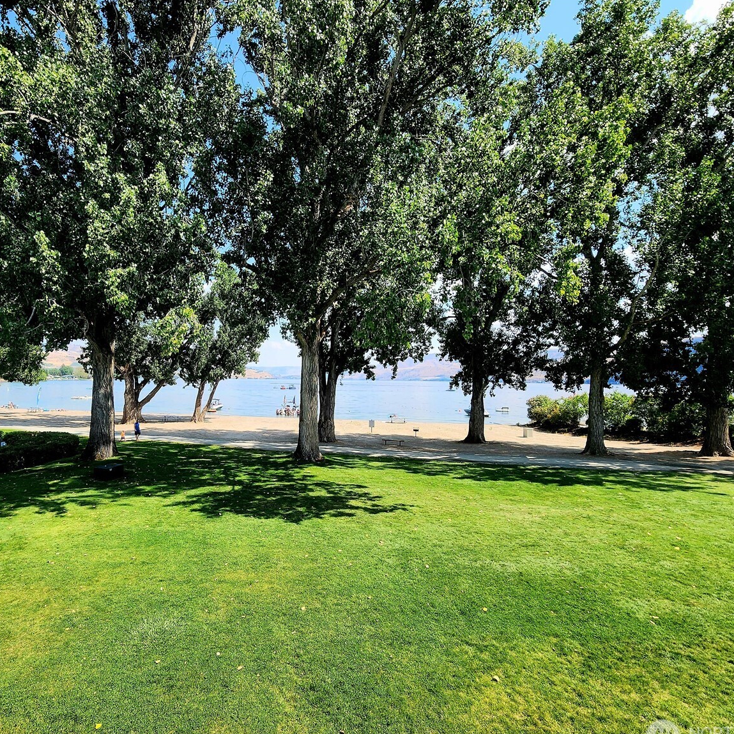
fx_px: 384
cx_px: 300
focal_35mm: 16
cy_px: 379
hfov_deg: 86.5
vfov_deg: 87.4
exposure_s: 1/1111
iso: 50
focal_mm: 2.2
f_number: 2.2
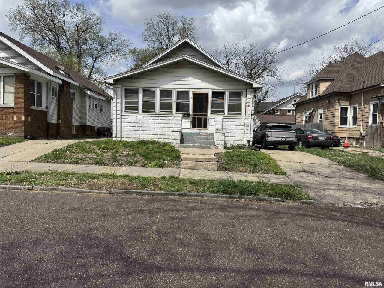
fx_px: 266
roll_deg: -2.0
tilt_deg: -2.2
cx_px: 192
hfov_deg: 71.6
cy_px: 144
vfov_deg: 56.8
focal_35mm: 24
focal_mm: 6.76
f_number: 1.78
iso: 80
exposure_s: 1/6410
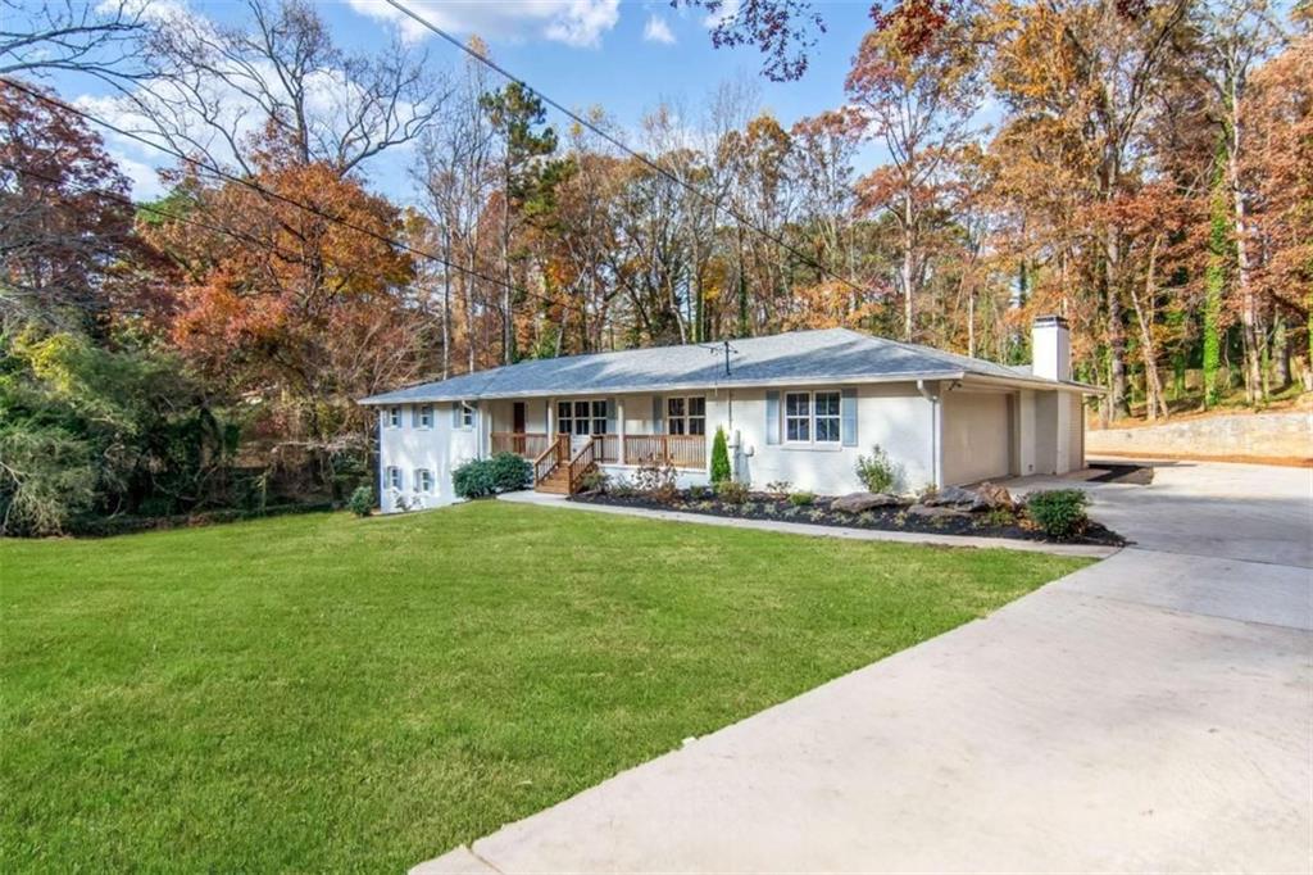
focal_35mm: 20
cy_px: 438
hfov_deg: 85.4
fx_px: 711
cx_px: 656
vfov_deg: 63.2
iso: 200
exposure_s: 1/1600
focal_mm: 13
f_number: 2.8
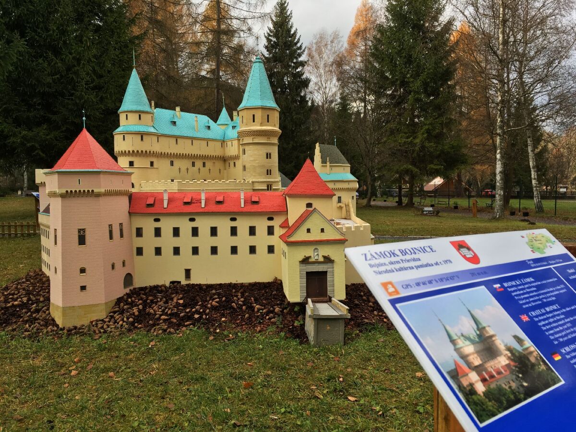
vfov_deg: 48.2
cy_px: 216
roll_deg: +1.1
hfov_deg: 61.7
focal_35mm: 29
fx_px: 483
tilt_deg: -0.9
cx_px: 288
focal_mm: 4.15
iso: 25
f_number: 2.2
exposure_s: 1/432
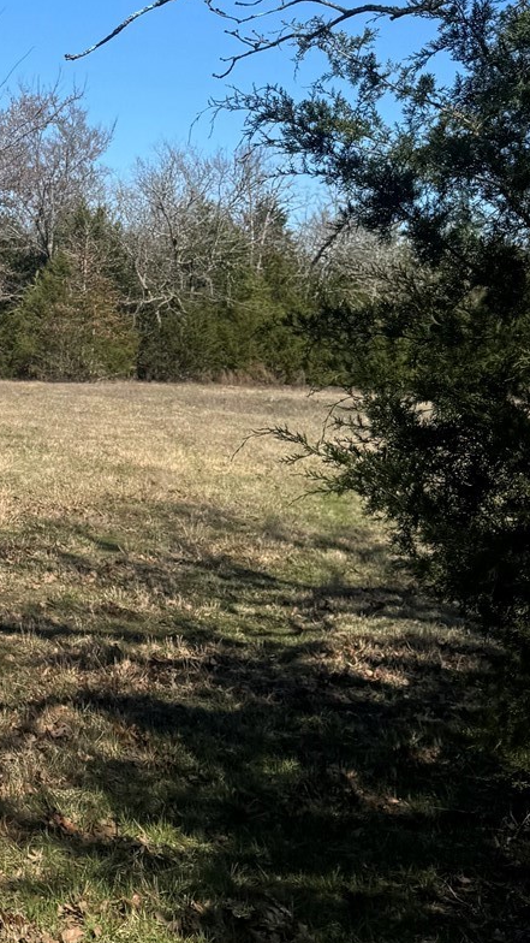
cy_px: 245
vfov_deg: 32.3
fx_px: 1599
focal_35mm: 64
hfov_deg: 17.3
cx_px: -218
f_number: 1.78
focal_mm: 6.76
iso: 80
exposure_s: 1/4950
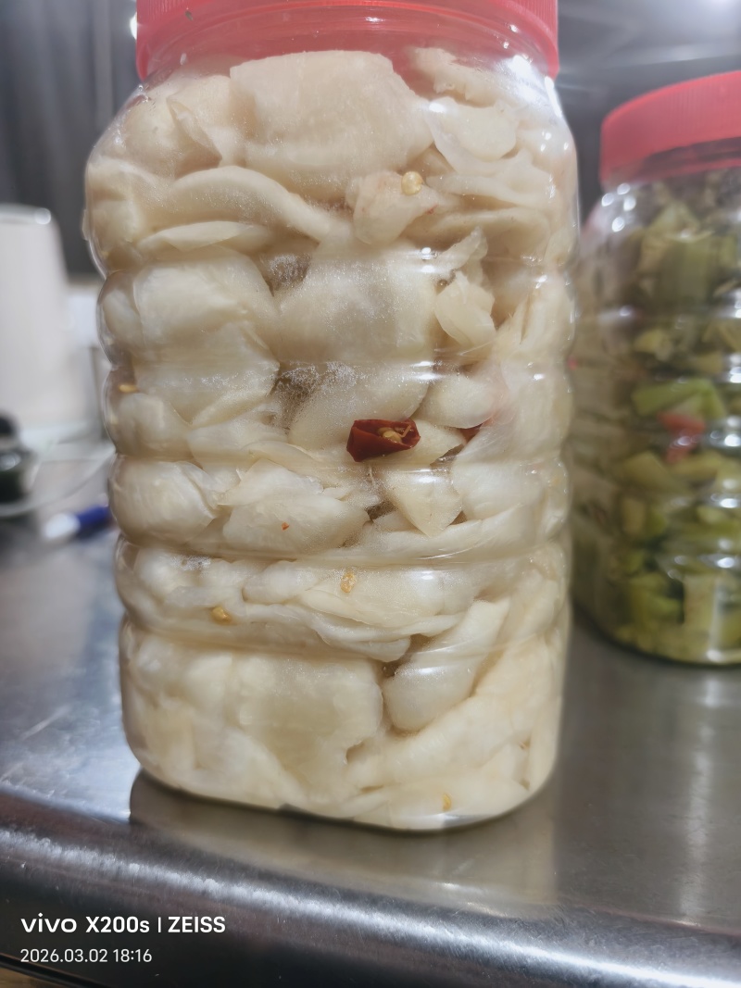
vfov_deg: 73.9
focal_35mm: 23
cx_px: 370
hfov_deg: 58.9
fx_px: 657
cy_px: 494
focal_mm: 5.6
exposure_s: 1/100
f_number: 1.57
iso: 771
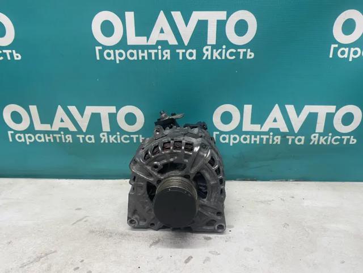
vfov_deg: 53.1
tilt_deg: -20.4
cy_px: 136
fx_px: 273
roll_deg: +0.5
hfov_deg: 67.3
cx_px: 182
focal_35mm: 26
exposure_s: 1/50
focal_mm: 4.25
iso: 80
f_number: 1.8
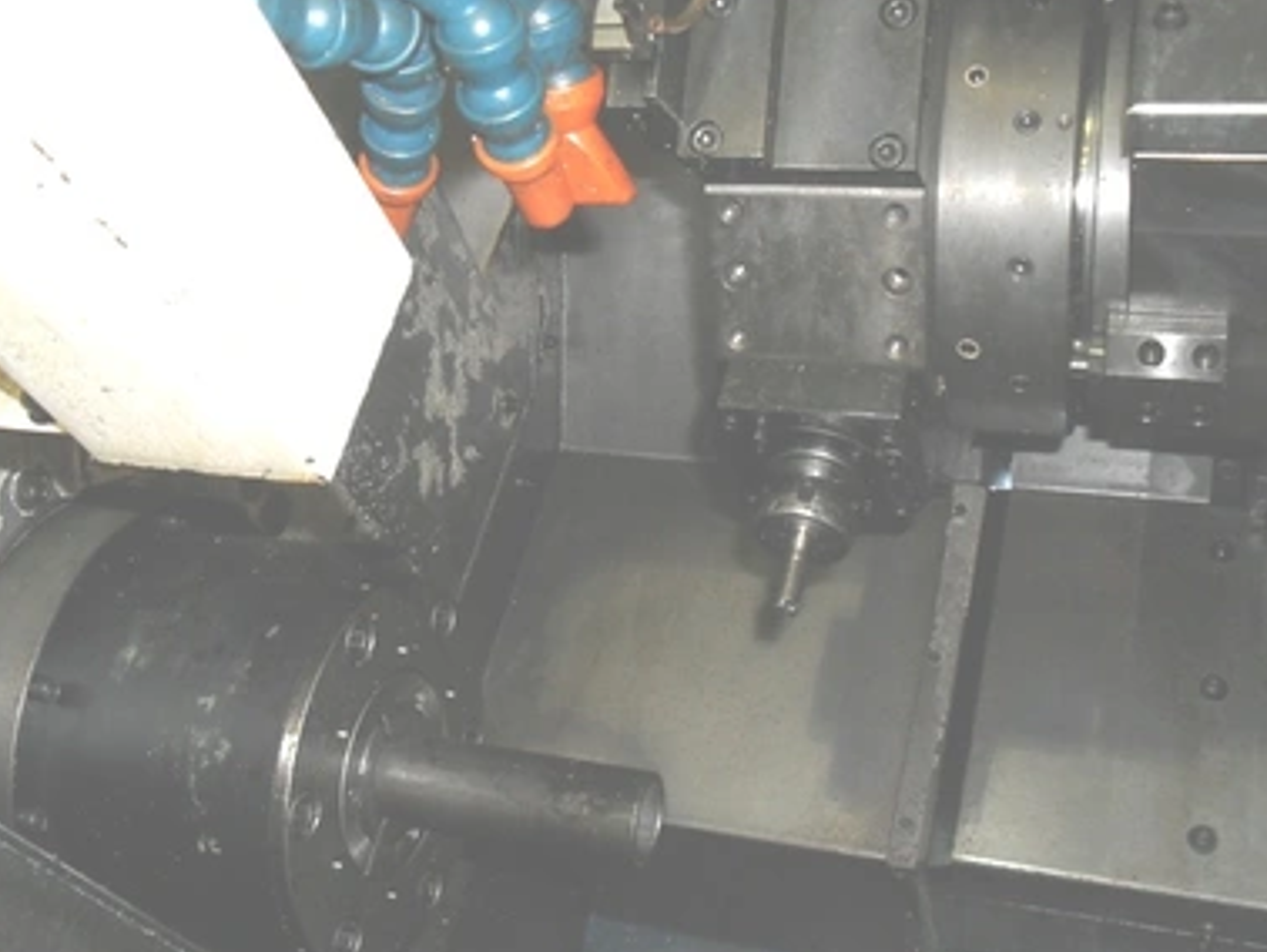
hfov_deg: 50.1
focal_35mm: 37
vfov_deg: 38.7
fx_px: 1355
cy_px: 486
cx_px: 623
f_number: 3.2
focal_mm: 6.3
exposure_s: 1/45
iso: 200
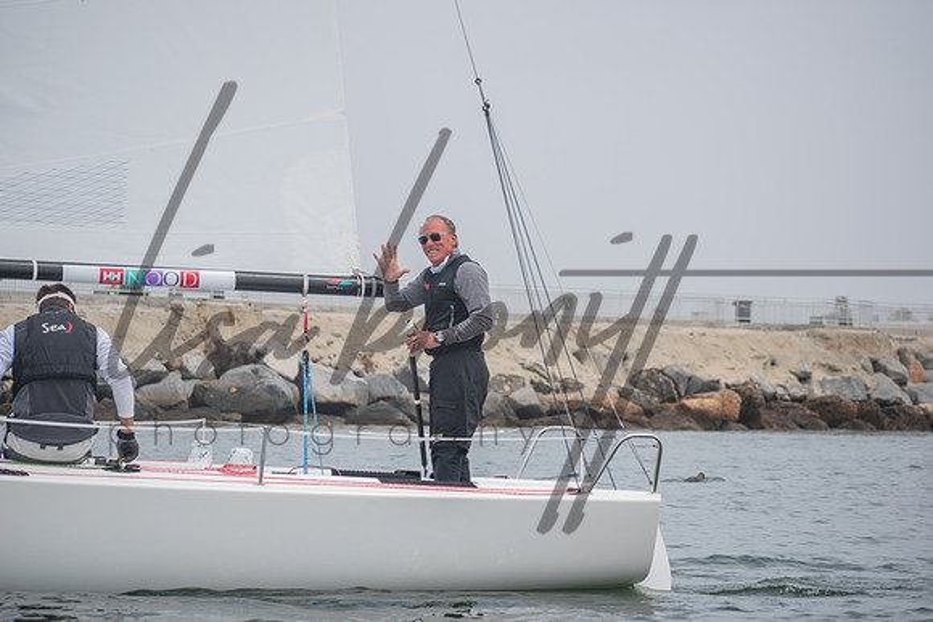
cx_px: 466
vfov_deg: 9.3
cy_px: 311
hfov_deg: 14.0
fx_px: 3810
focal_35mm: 147
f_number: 4.8
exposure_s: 1/500
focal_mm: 98
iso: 100
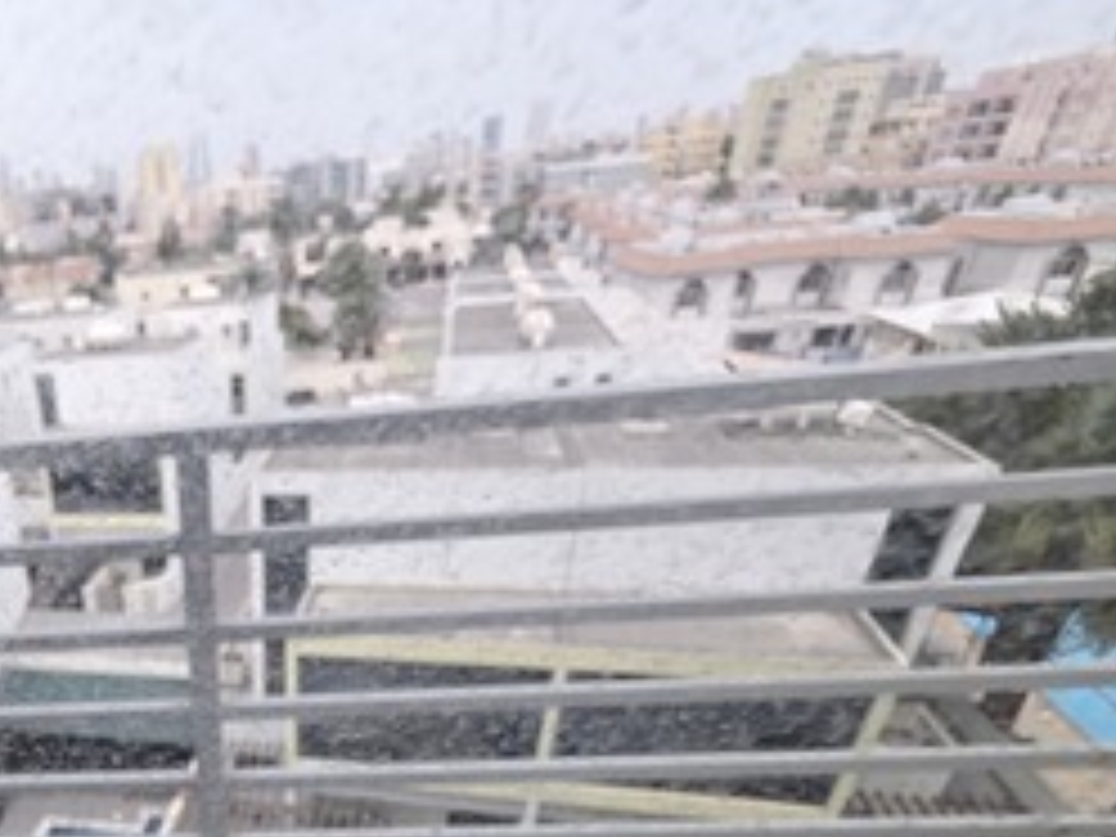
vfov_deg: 50.1
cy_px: 763
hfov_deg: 61.5
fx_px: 774
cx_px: 133
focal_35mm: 24
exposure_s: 1/452
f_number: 1.9
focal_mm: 2.2
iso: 40
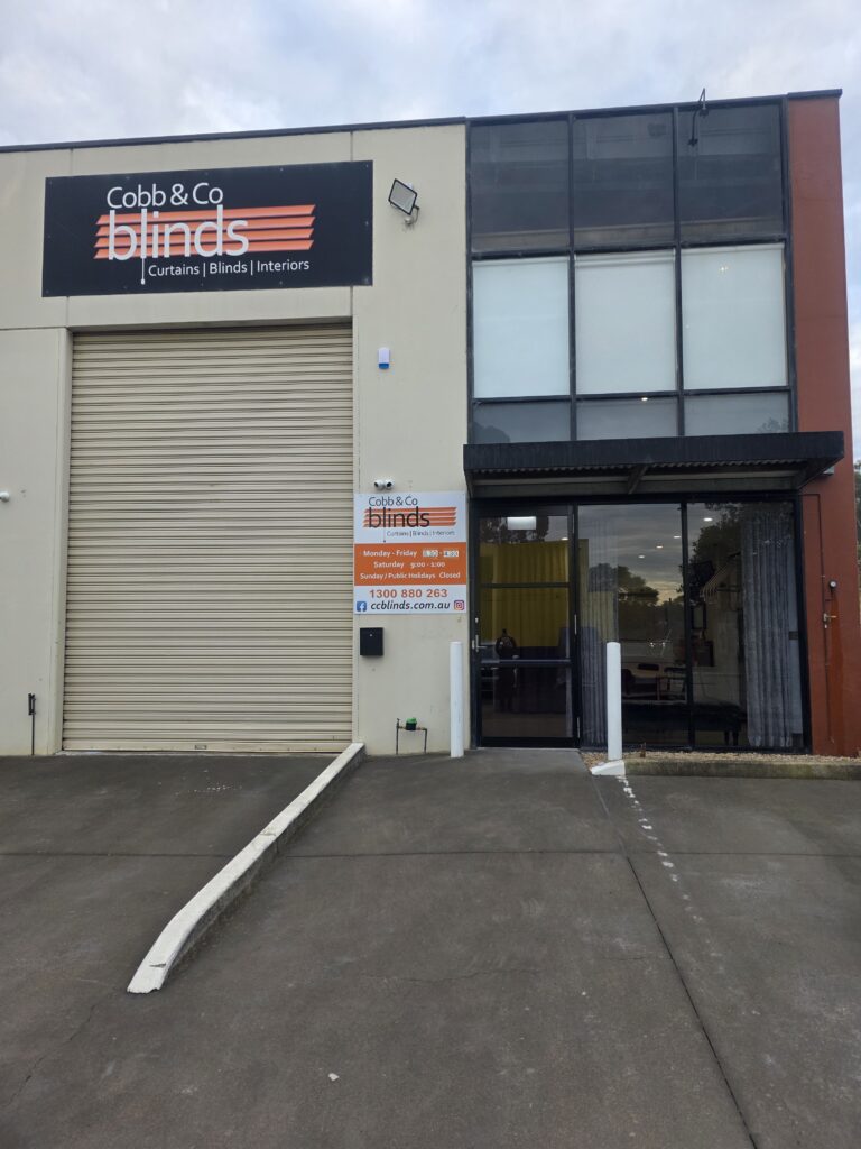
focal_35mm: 23
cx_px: 430
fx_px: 763
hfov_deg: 58.9
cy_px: 574
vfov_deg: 73.9
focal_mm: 6.3
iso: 40
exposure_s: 1/180
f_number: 1.7
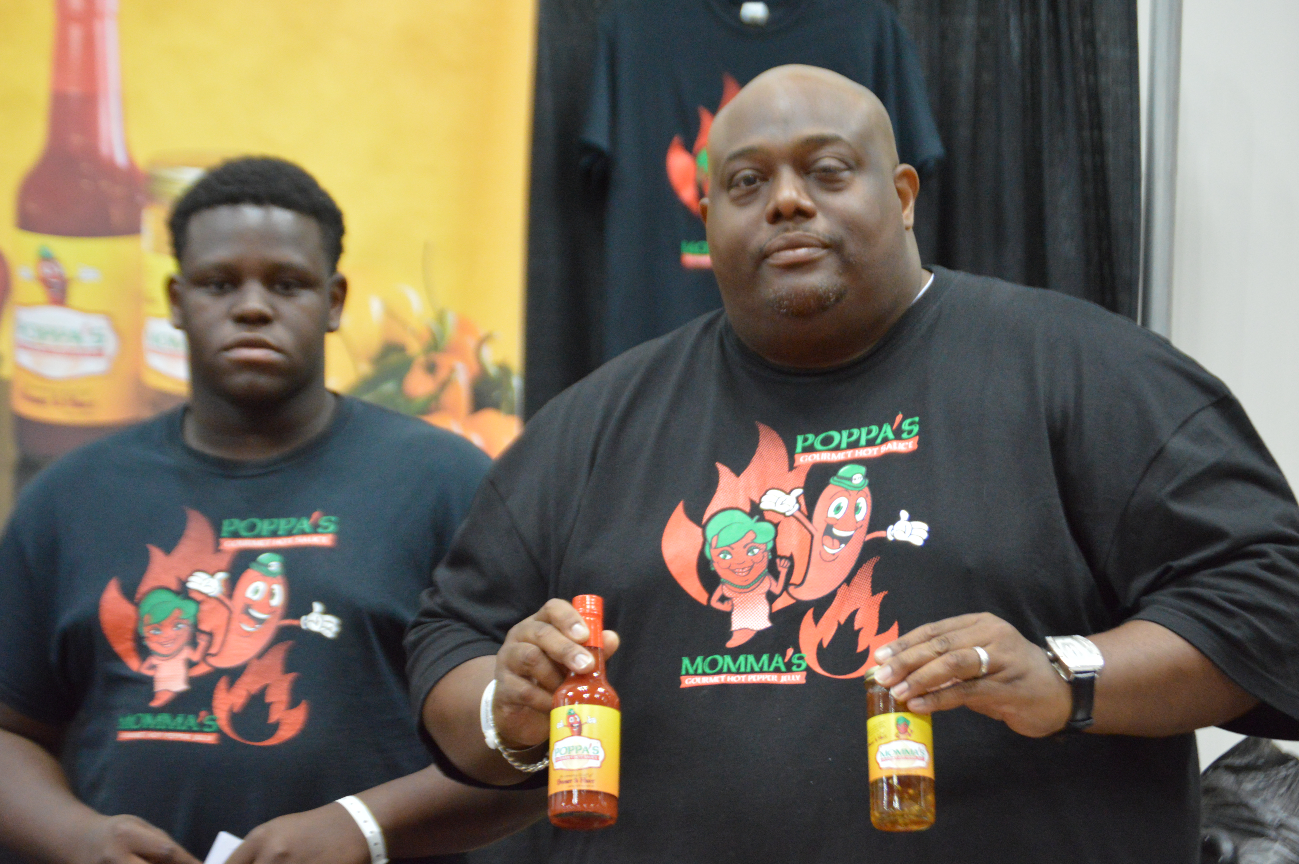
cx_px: 650
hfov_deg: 19.5
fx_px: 3785
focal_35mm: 105
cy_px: 432
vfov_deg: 13.0
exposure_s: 1/125
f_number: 4.2
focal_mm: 70
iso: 2500
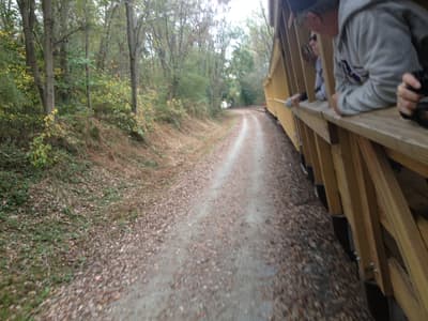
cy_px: 160
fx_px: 433
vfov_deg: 40.7
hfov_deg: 52.6
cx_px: 214
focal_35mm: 35
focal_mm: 4.28
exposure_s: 1/60
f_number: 2.4
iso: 50
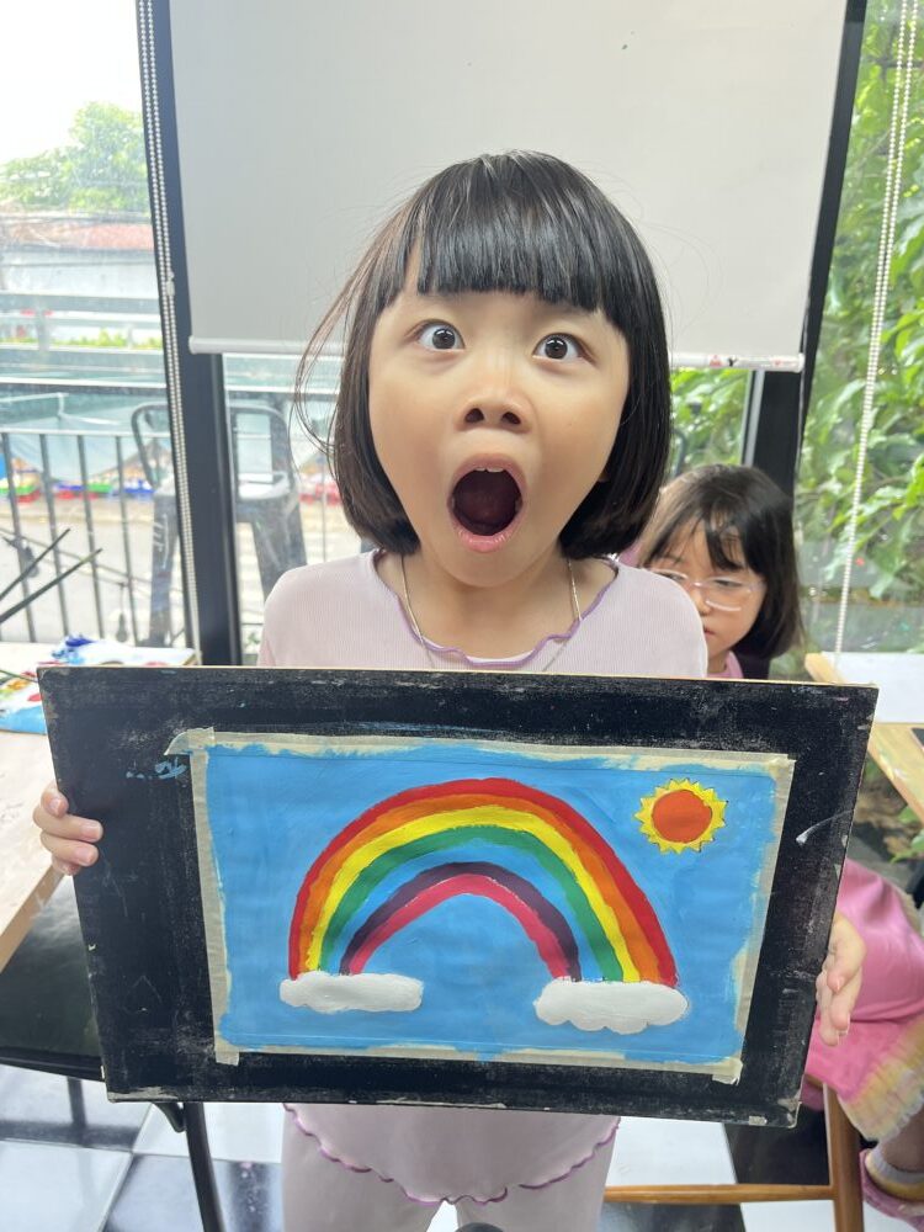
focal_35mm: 26
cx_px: 462
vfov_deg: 67.3
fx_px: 925
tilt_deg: -20.7
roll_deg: -1.3
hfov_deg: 53.1
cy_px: 616
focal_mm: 5.1
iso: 100
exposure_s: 1/100
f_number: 1.6
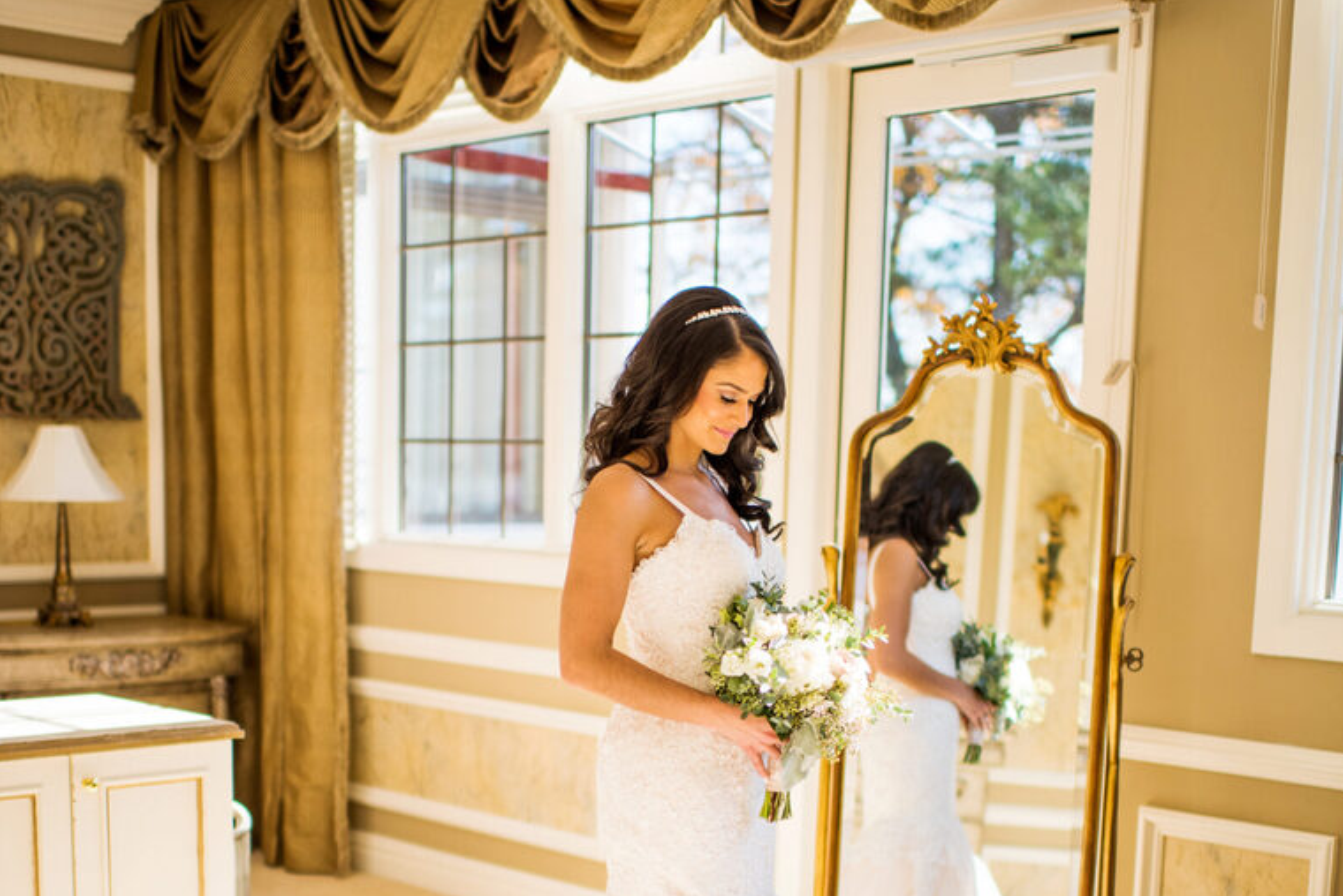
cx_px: 677
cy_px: 815
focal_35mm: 53
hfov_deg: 37.5
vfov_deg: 24.7
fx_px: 1977
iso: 250
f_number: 1.4
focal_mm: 35
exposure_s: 1/2500
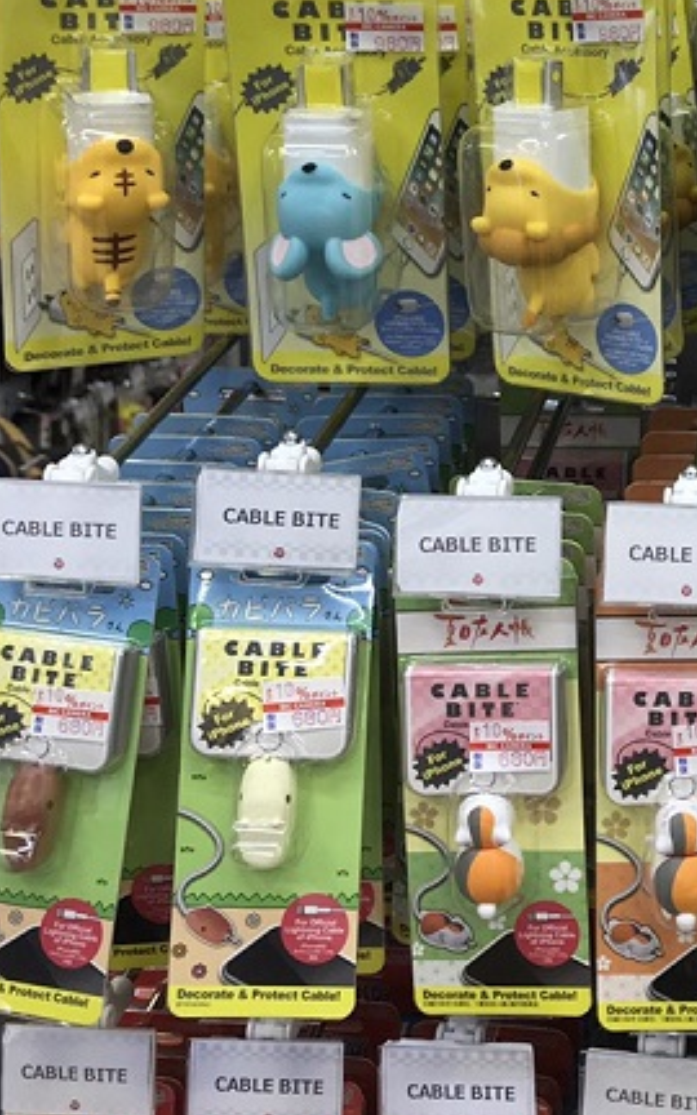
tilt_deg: -10.3
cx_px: 707
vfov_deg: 36.1
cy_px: 284
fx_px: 1672
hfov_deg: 22.6
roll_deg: -1.0
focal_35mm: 55
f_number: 1.8
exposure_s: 1/100
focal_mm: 3.99
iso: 25
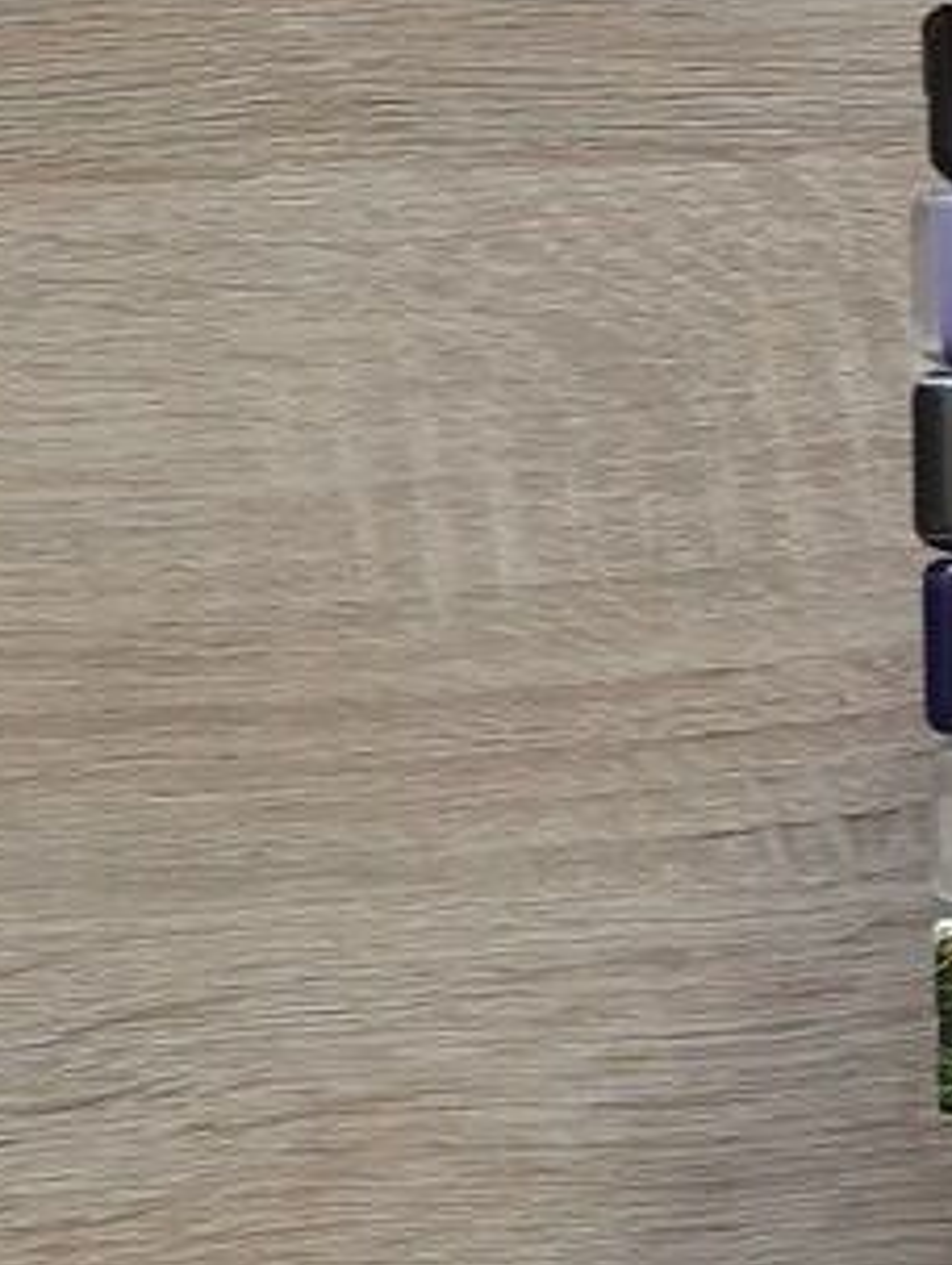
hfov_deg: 13.5
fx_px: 3257
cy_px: 726
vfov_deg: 22.0
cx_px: 2058
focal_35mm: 89
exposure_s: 1/50
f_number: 1.9
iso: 64
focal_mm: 3.6
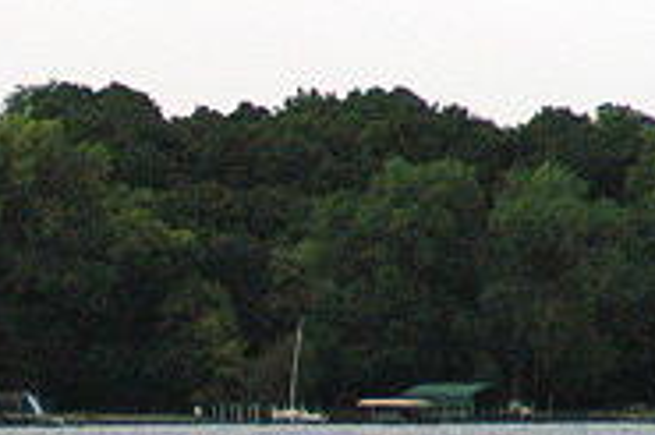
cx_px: -212
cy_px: 550
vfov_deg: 1.2
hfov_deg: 1.9
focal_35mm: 1107
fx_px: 20121
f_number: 10
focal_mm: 195
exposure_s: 1/1600
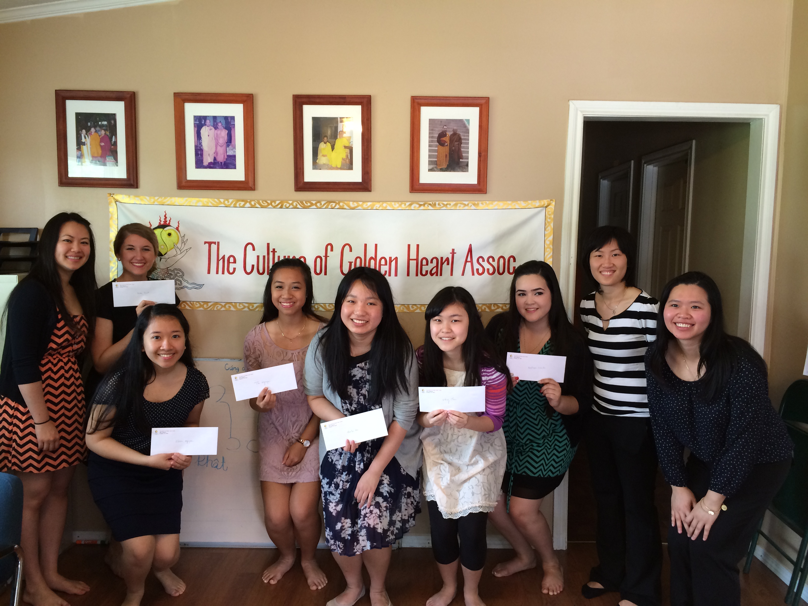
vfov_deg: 48.2
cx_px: 404
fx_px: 677
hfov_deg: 61.7
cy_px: 303
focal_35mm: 29
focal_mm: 4.15
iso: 80
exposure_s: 1/30
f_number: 2.2
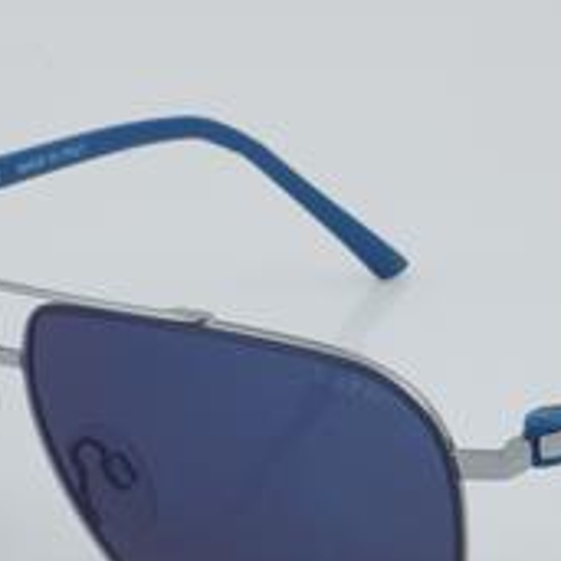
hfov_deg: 11.7
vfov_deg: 11.7
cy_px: 400
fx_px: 2732
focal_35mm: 149
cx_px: 367
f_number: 32
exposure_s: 1/3
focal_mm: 50
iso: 100
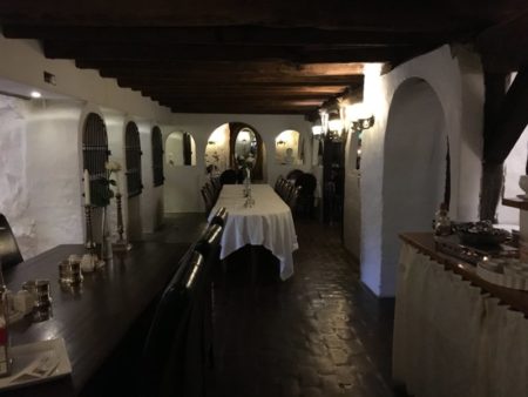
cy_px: 198
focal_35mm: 29
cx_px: 264
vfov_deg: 48.3
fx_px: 443
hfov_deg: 61.6
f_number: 2.2
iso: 320
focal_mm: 4.15
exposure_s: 1/17
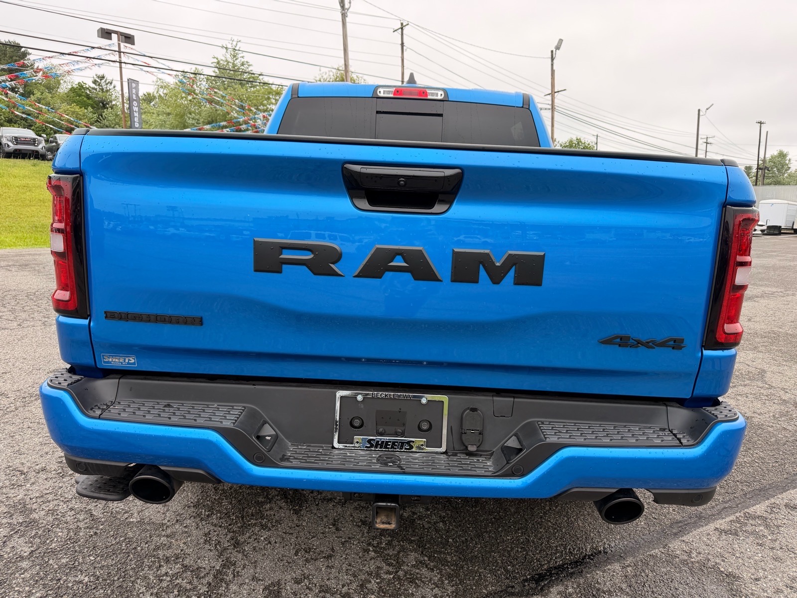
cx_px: 398
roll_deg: +0.4
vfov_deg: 56.8
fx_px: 553
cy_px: 299
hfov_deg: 71.6
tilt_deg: -4.6
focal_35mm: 24
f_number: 1.78
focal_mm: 6.76
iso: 100
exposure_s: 1/909
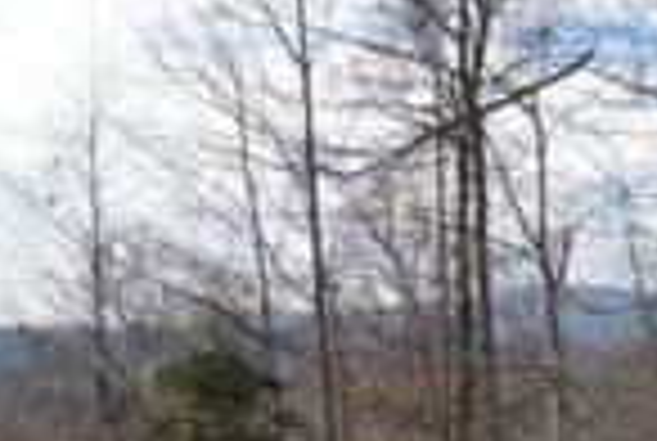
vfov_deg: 11.6
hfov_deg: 17.3
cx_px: 198
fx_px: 2158
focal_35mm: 118
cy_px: 338
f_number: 7.1
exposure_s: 1/200
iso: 100
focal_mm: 18
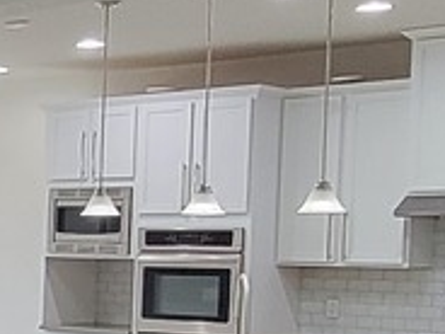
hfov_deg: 16.6
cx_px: -314
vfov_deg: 14.3
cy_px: 322
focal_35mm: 102
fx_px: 1311
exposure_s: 1/60
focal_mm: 2.2
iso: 320
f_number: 2.2
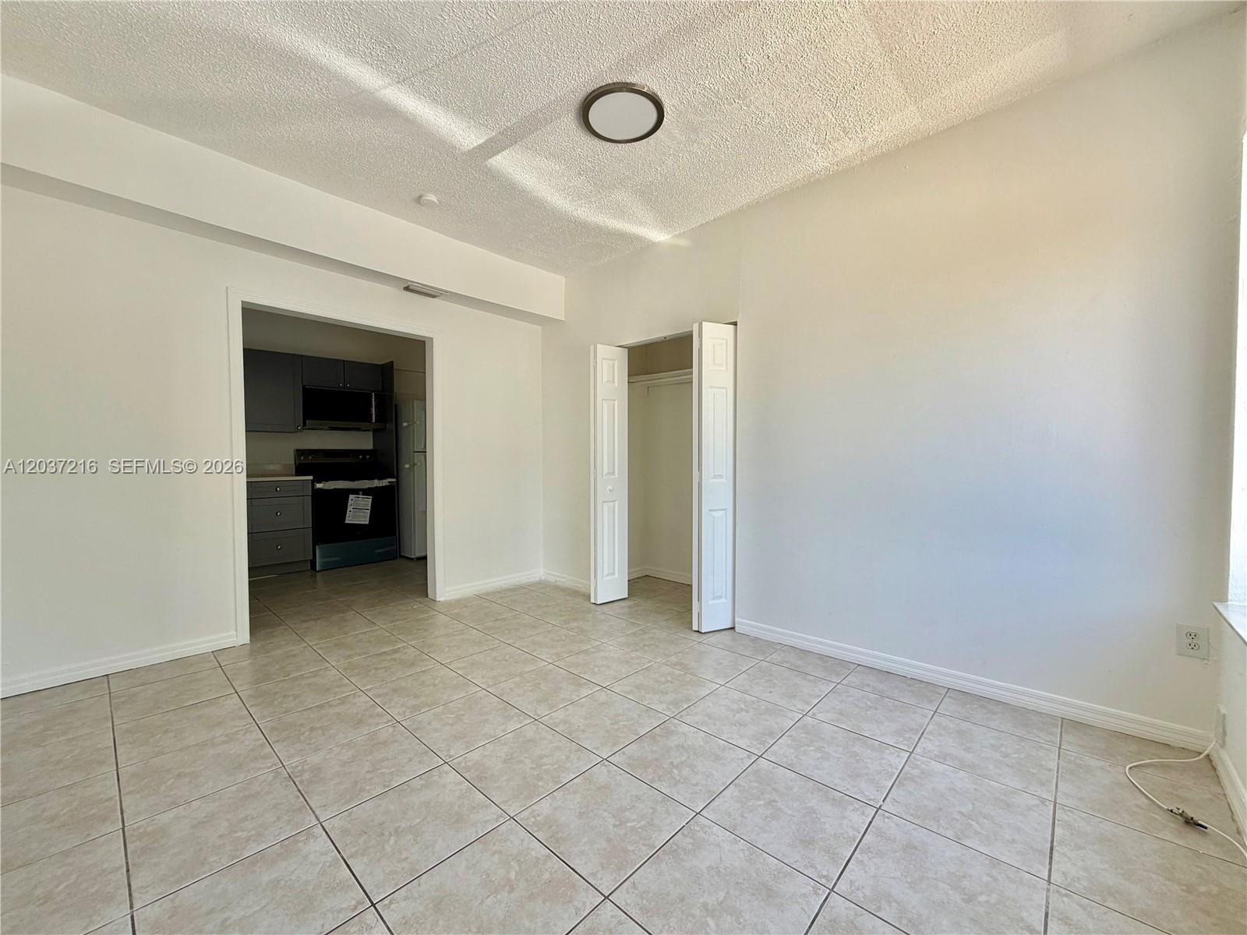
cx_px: 624
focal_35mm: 14
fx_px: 504
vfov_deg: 85.7
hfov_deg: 102.1
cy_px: 468
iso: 40
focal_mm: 2.22
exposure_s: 1/128
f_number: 2.2
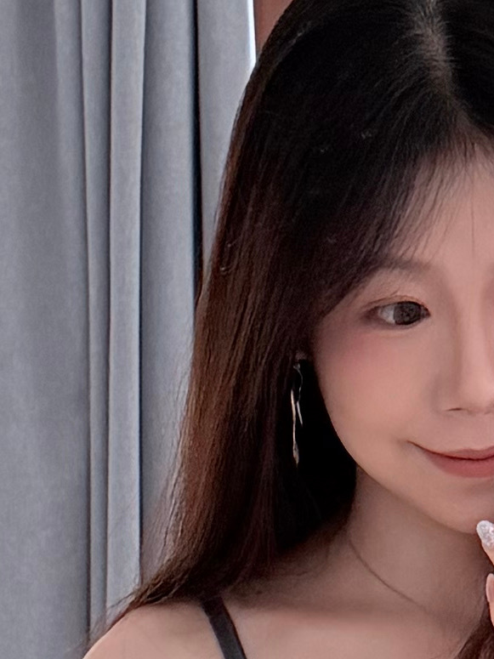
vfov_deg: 10.5
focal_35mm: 177
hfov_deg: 8.3
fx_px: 3369
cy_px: 1217
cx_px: 665
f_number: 1.78
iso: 200
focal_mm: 6.76
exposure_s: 1/159
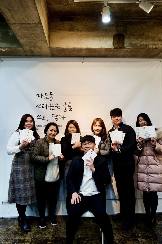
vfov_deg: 63.7
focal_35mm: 29
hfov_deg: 45.0
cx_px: 81
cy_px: 122
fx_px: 196
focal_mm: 29
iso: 200
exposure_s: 1/100
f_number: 2.8
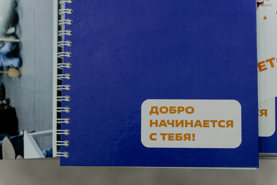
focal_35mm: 75
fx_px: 577
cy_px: 92
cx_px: 138
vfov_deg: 18.2
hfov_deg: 27.0
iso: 400
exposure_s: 1/200
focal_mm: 75
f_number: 3.2
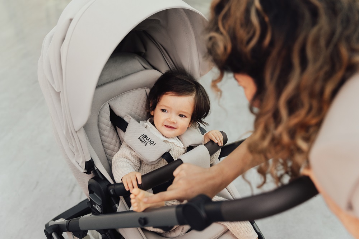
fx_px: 379
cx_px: 180
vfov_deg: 35.0
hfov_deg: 50.7
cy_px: 120
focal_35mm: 38
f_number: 2.8
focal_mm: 38
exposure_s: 1/640
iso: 1000
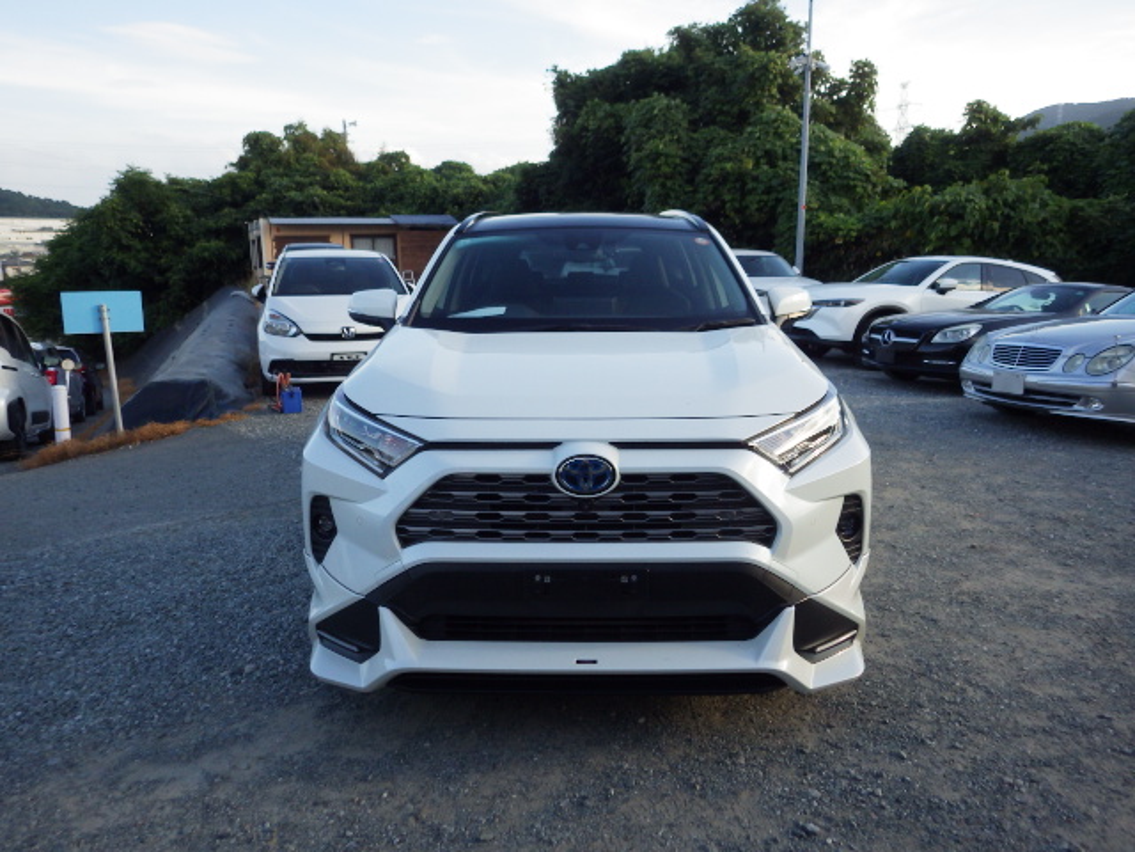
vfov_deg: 54.9
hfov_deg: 69.4
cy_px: 426
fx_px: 820
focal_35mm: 25
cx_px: 568
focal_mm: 4.5
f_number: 2.8
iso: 250
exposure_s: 1/800
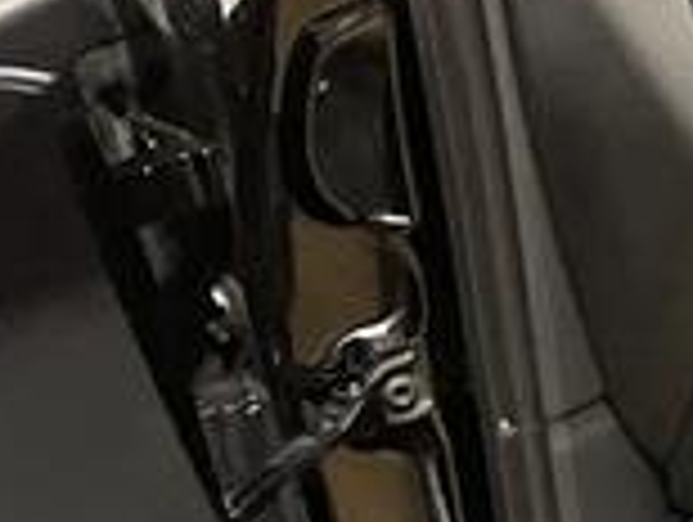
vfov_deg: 11.0
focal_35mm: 135
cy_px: 346
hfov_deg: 12.3
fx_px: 2707
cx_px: 1526
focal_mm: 4.2
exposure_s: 1/25
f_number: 1.6
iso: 640
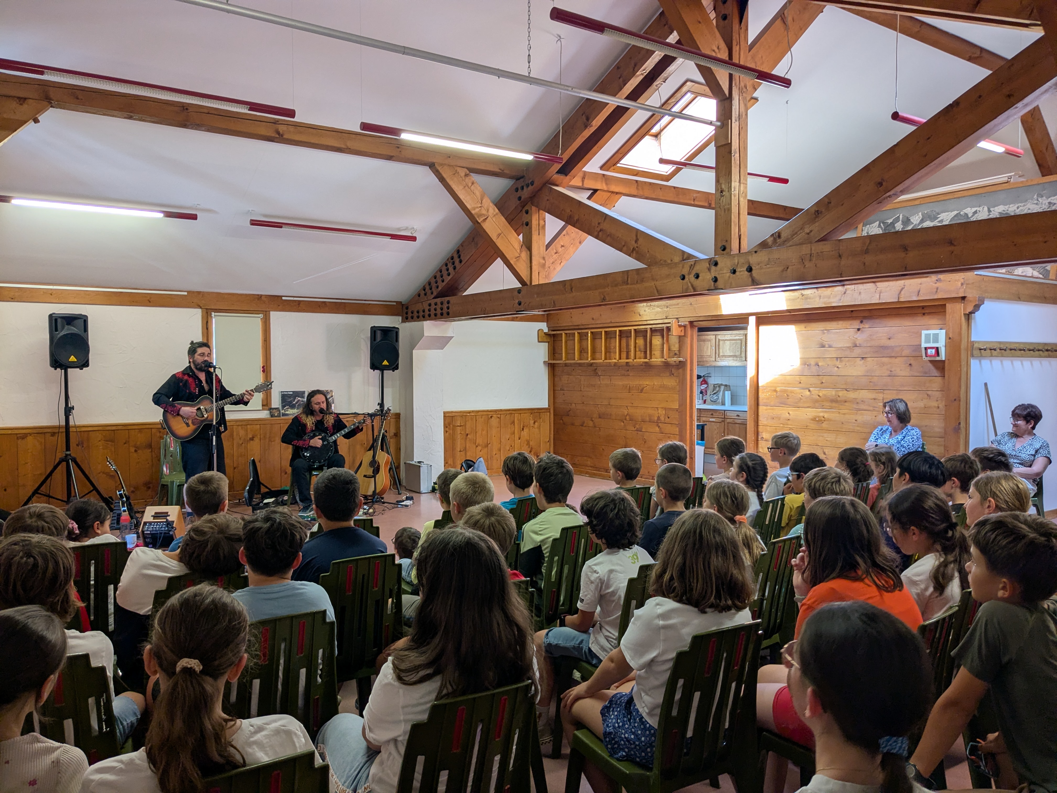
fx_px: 824
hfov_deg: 65.3
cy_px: 396
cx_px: 528
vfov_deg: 51.4
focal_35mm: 27
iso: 63
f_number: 1.73
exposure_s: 1/25
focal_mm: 4.38
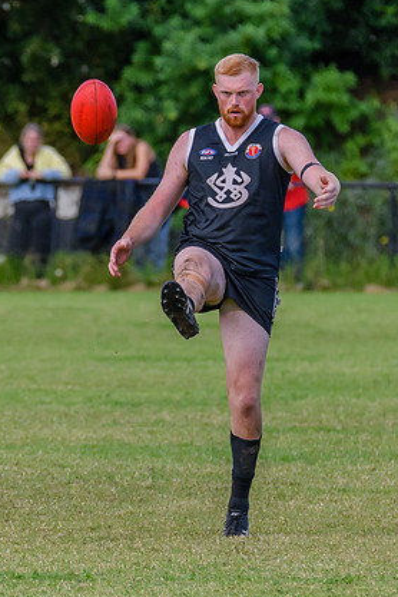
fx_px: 15106
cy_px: 363
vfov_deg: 2.3
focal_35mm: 911
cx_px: 174
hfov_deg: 1.5
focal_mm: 320
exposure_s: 1/2000
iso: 1250
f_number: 5.6
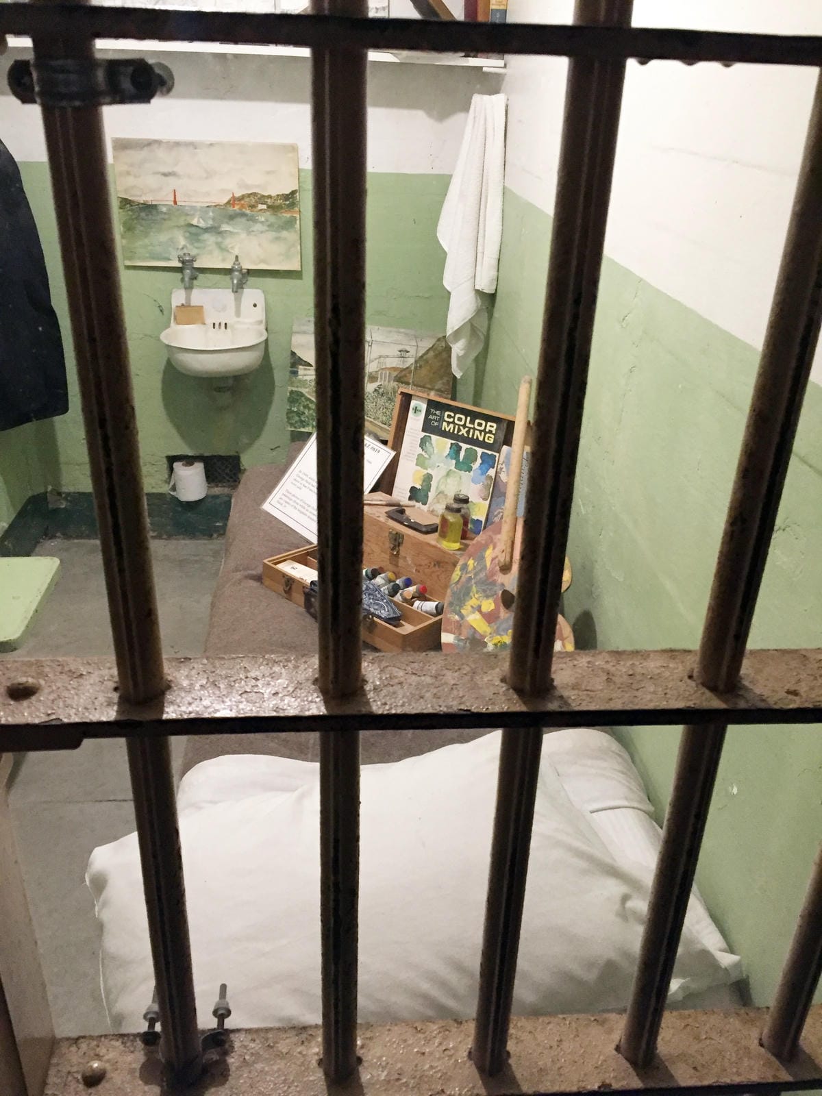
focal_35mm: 29
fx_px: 918
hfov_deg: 48.2
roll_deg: -2.2
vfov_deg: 61.7
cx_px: 411
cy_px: 548
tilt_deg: -26.3
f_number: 2.2
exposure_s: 1/30
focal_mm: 4.15
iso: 200
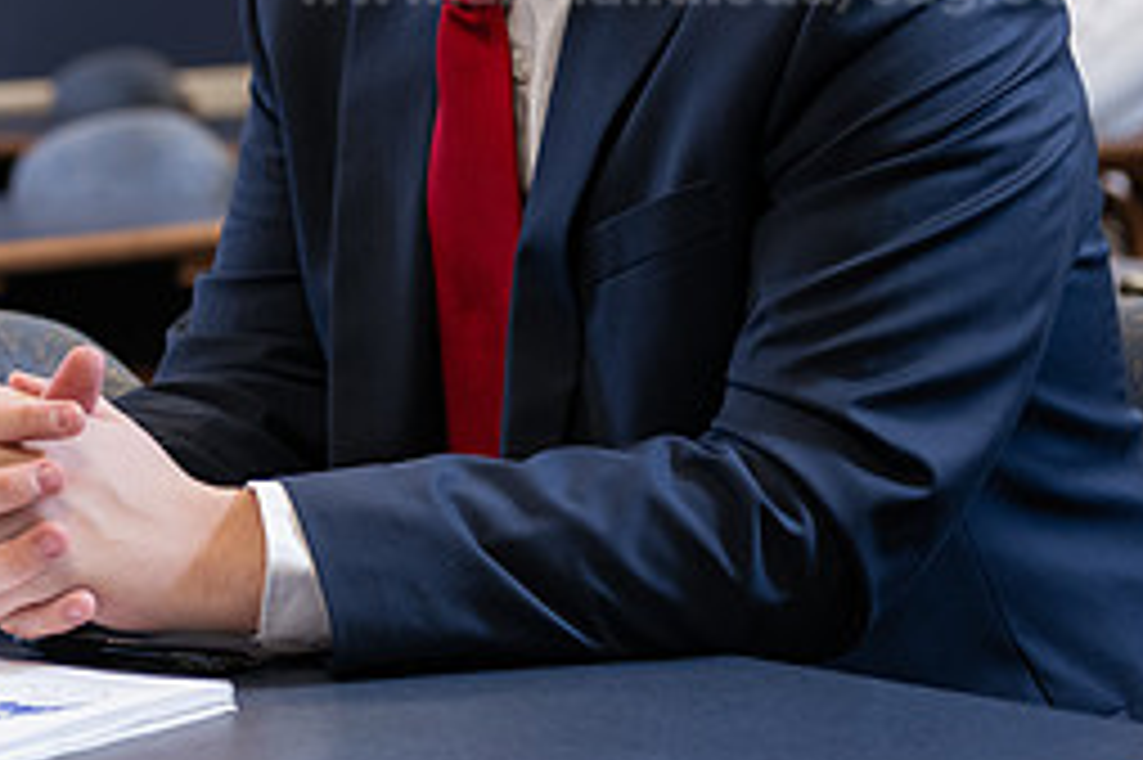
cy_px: 79
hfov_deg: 15.8
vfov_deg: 10.6
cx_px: 90
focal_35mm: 128
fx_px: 4061
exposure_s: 1/125
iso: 400
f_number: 3.2
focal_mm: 56
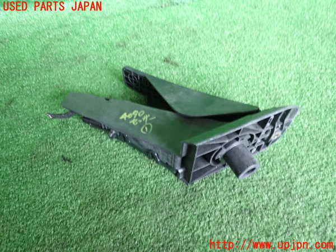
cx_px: 168
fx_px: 243
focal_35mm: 25
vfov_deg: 54.9
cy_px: 126
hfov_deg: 69.4
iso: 800
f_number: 2
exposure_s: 1/15
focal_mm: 4.5
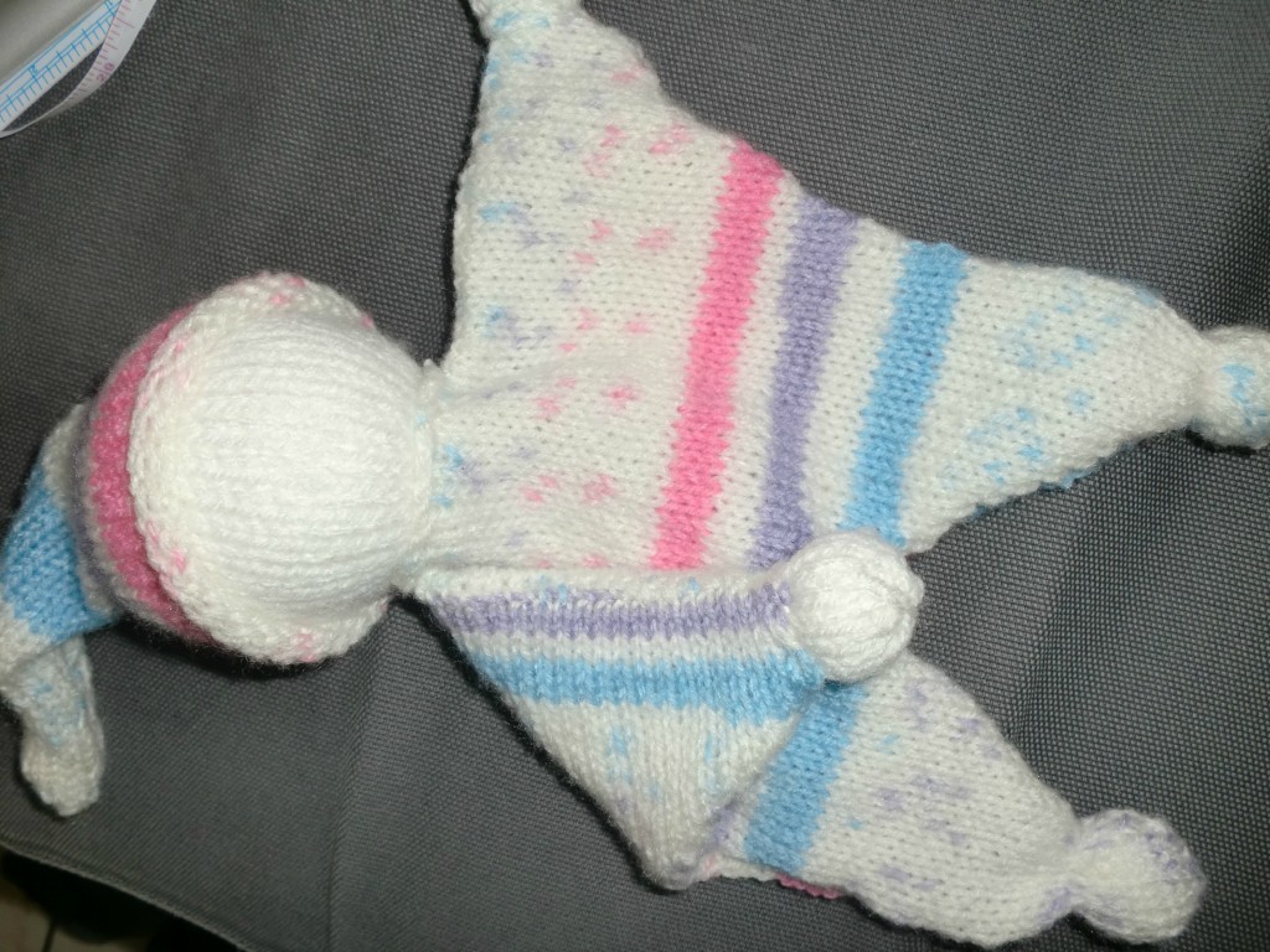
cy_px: 476
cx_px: 635
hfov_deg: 52.6
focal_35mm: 35
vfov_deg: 40.7
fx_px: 1284
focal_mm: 6.3
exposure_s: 1/60
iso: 64
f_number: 3.1
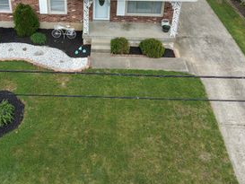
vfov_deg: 31.6
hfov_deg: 42.6
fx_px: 312
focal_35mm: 44
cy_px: 25
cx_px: 91
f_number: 1.8
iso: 140
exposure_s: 1/1600
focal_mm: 8.67
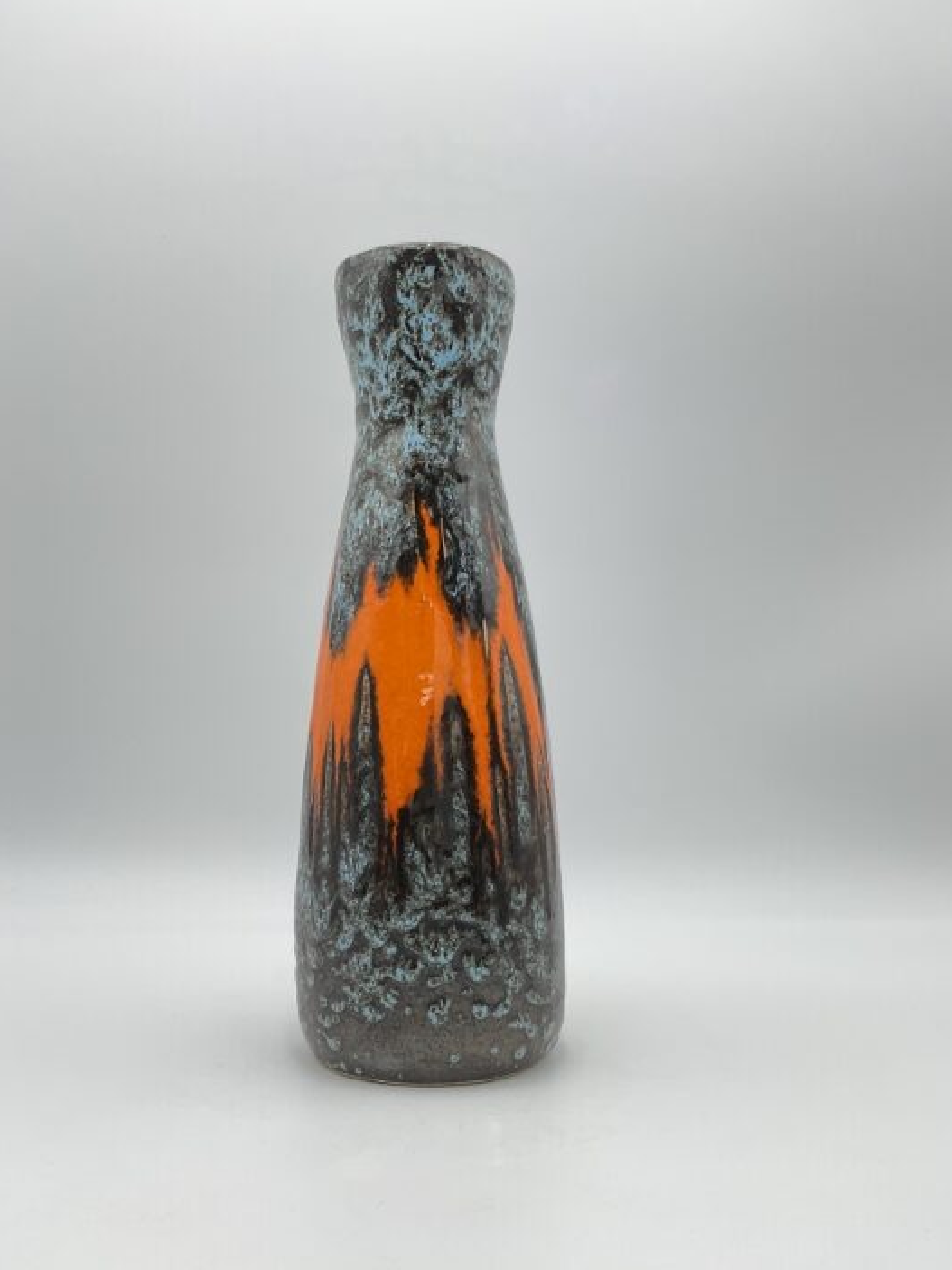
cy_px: 677
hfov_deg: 42.9
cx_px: 437
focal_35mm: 33
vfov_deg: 55.3
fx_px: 1210
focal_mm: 3
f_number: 1.8
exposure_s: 1/283
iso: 25
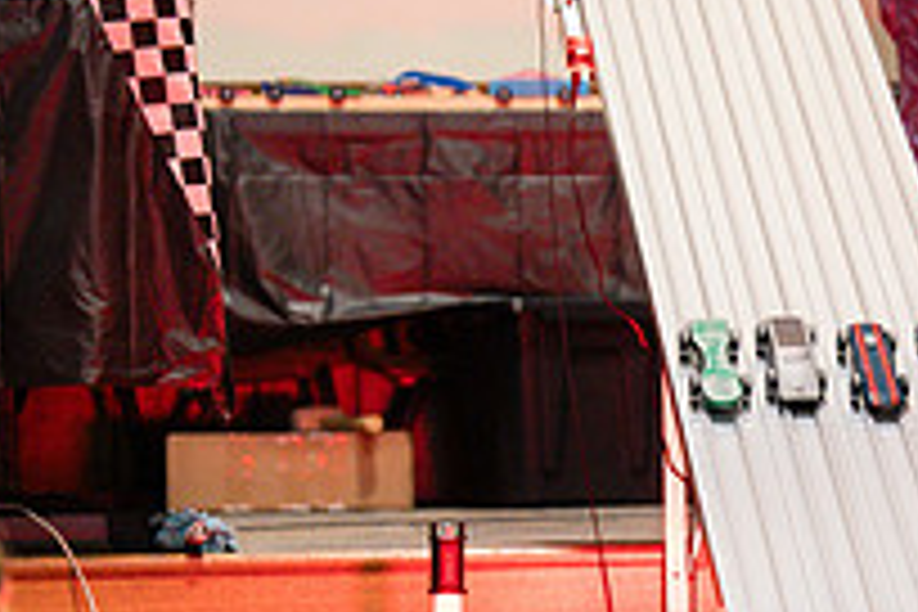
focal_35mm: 208
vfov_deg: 6.6
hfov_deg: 9.8
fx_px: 5304
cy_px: 602
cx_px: 947
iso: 2500
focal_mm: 70
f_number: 2.8
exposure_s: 1/320
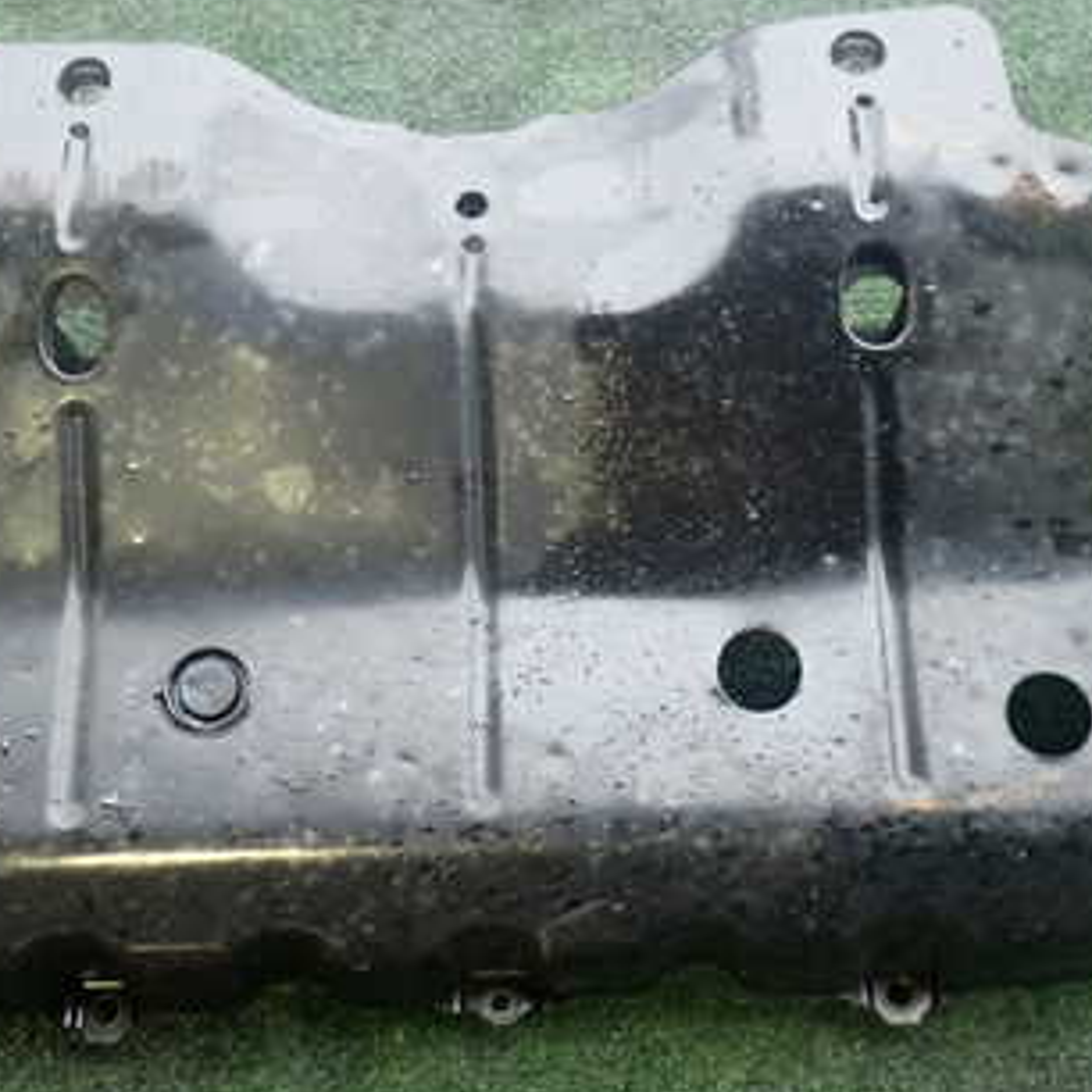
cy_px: 432
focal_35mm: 52
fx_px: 1856
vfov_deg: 32.7
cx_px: 503
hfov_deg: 32.8
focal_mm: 5.4
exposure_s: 1/30
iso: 250
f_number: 2.3
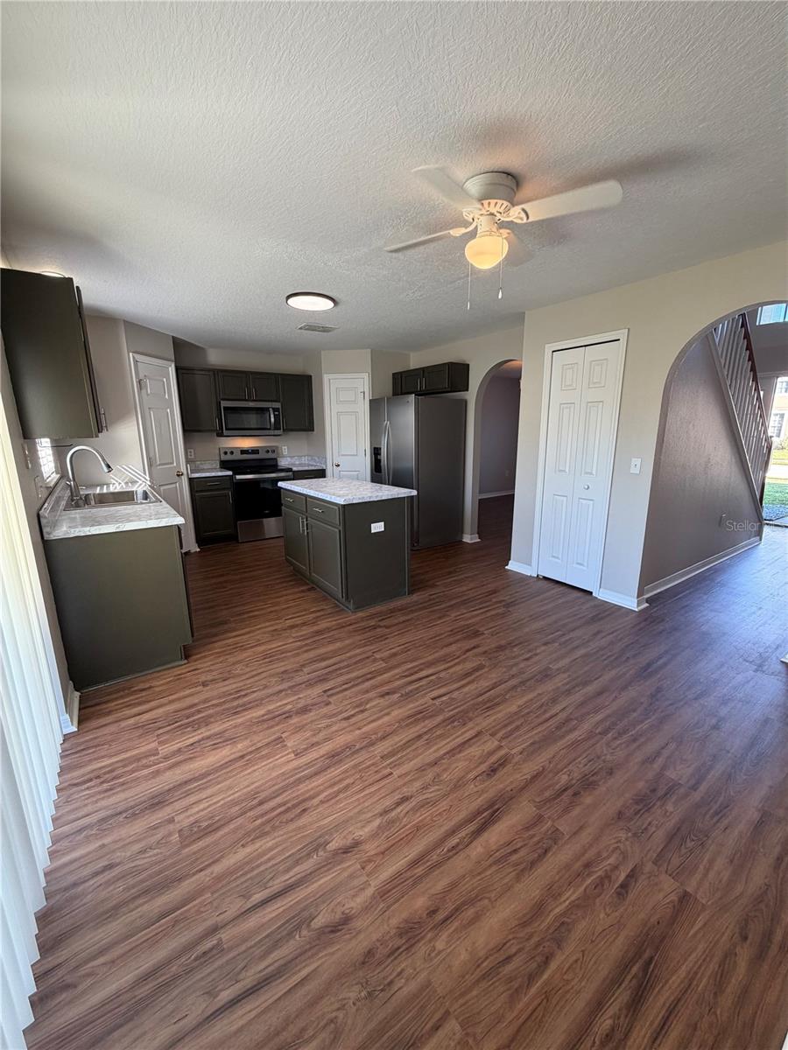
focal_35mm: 14
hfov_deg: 85.7
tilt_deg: -12.9
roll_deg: +0.9
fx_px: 425
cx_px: 394
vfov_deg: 102.1
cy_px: 525
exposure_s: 1/120
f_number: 2.2
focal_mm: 2.22
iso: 125
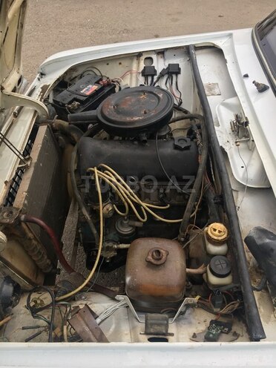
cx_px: 138
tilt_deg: -47.2
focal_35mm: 29
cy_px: 184
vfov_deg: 61.7
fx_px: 308
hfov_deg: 48.2
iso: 32
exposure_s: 1/50
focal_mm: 4.15
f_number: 2.2
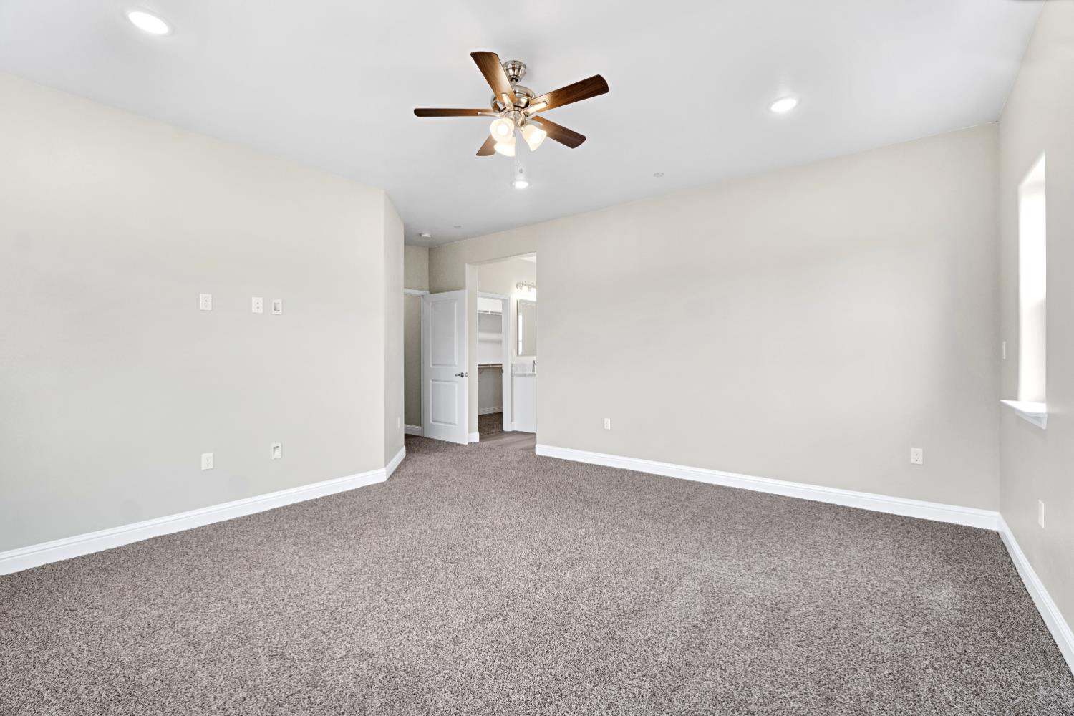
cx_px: 537
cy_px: 358
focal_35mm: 15
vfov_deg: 77.3
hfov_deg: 100.4
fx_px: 447
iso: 320
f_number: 8
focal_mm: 10
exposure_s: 1/25
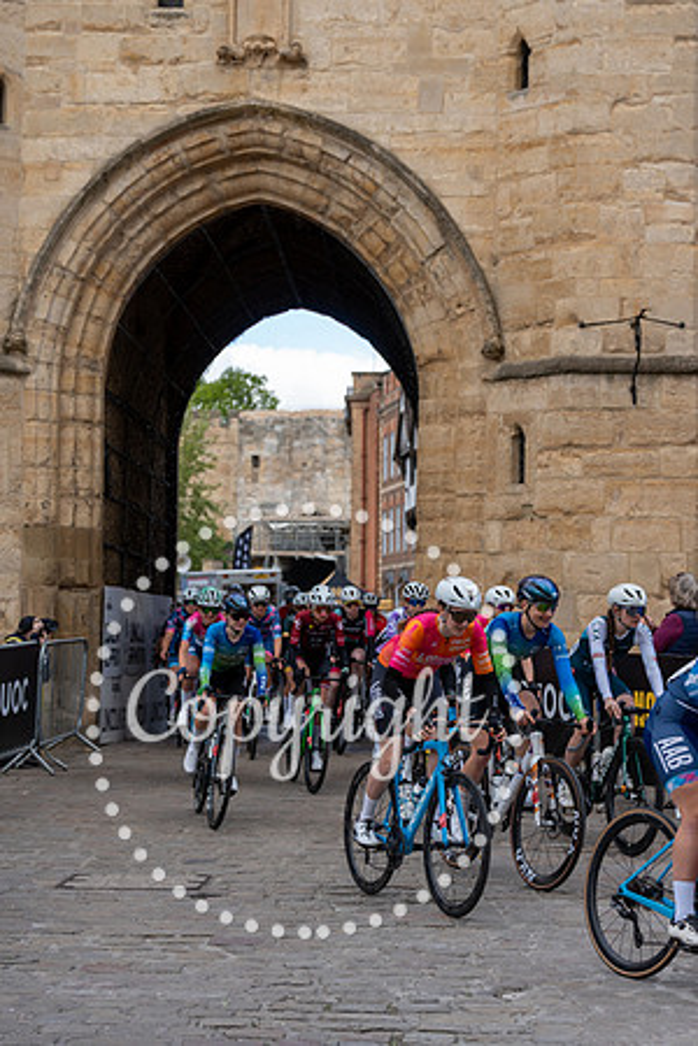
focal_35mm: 70
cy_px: 523
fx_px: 2036
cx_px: 349
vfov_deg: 28.8
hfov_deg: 19.5
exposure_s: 1/1000
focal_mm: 70
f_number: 4
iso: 400
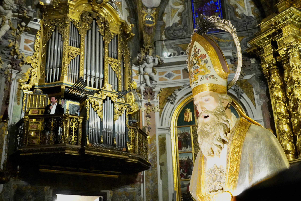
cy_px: 100
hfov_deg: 49.6
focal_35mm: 39
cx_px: 150
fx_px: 326
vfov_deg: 34.2
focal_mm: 39
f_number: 10
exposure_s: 1/50
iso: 12800
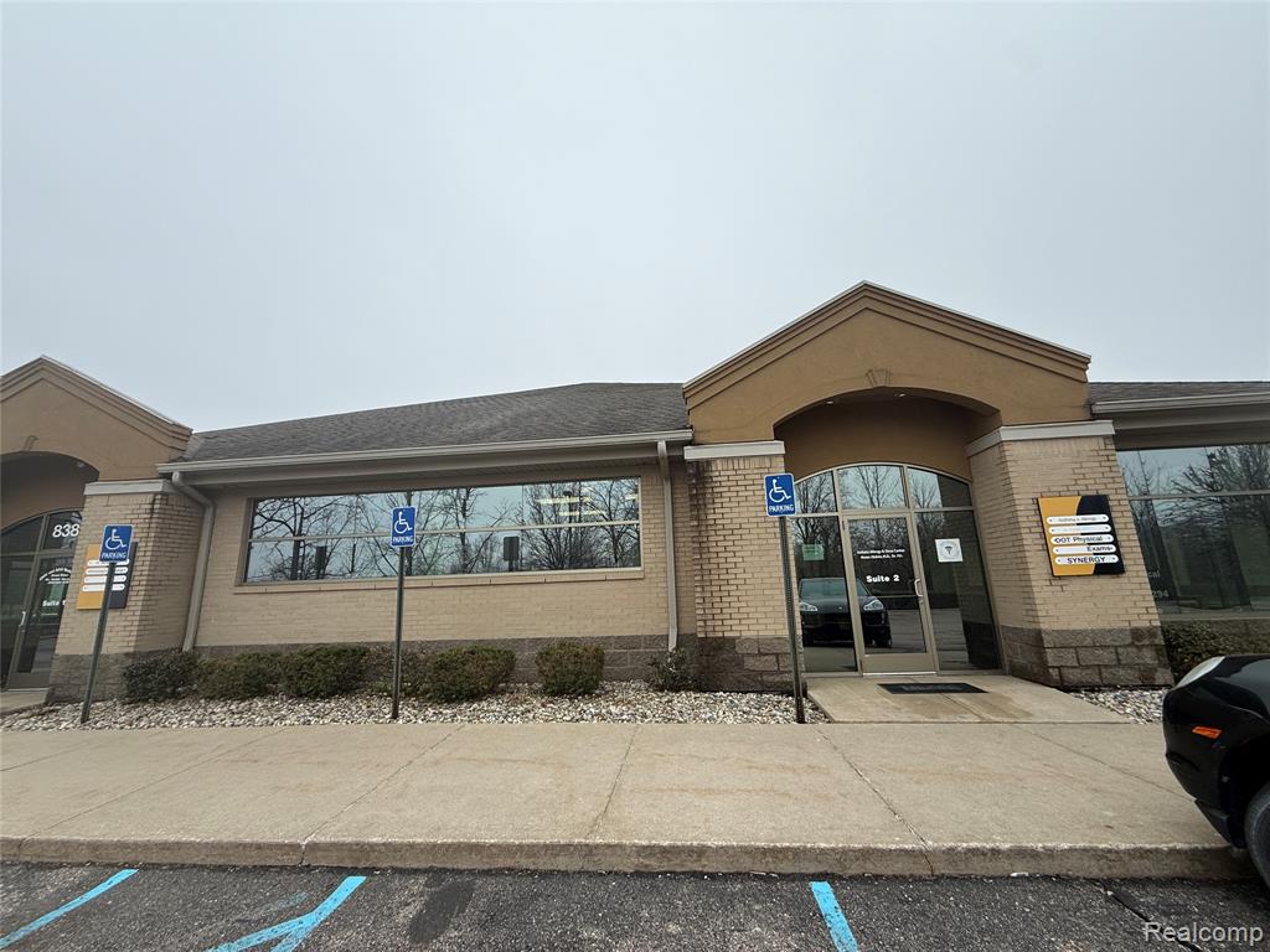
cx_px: 635
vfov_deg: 85.7
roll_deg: +2.2
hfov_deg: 102.1
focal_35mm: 14
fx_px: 514
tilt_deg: +13.7
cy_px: 476
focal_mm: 2.22
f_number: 2.2
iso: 50
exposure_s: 1/942
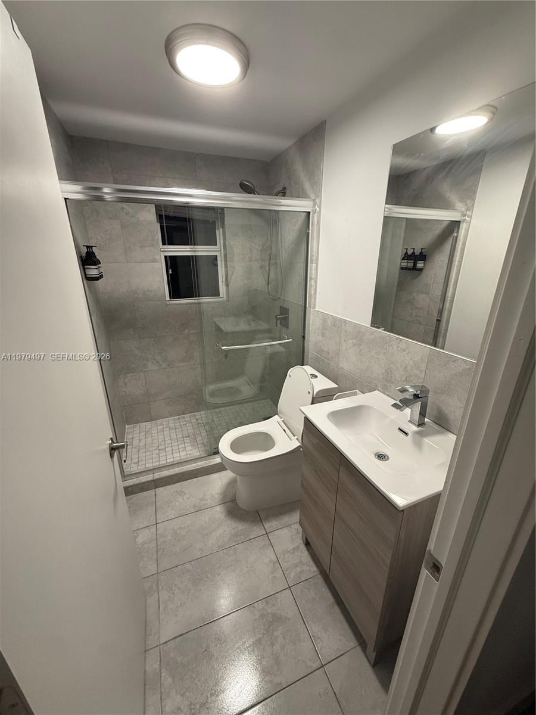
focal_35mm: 14
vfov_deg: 102.1
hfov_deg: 85.7
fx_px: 289
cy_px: 358
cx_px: 268
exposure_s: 1/120
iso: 250
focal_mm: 2.22
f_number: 2.2
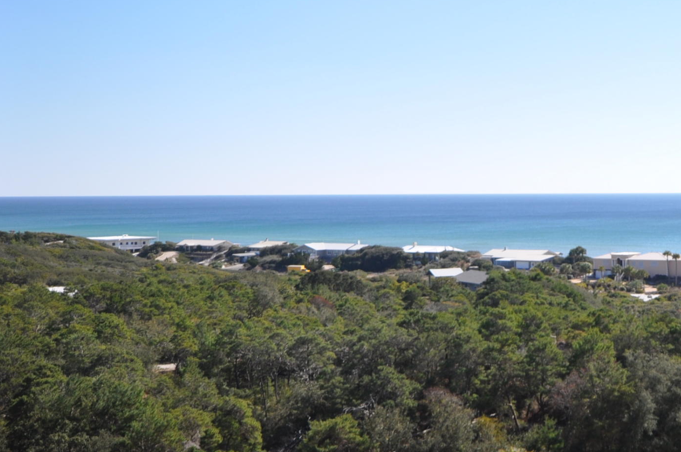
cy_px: 180
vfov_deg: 20.8
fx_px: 1228
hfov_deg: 29.3
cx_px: 657
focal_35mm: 65
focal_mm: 20
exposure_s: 1/320
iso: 200
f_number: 9
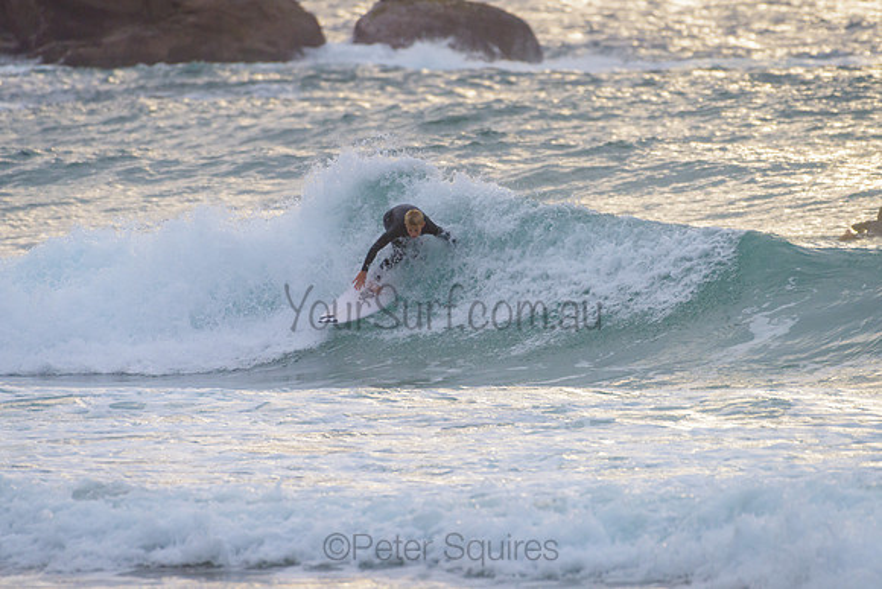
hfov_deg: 3.4
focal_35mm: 613
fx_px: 15025
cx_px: 428
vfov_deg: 2.2
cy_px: 289
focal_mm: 500
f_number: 5.6
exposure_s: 1/1250
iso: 360
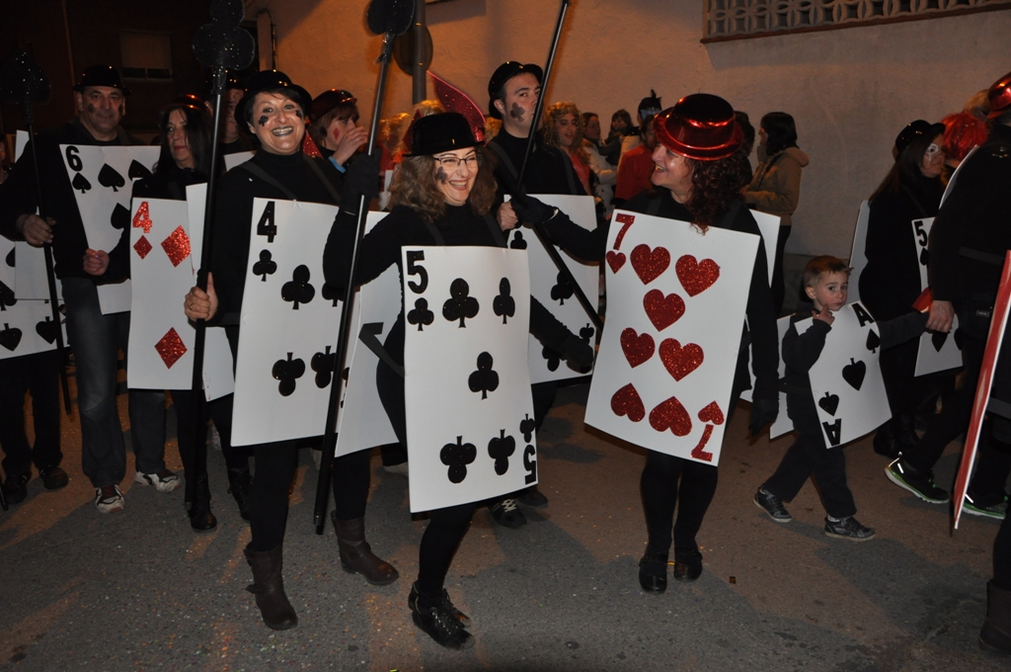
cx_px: 506
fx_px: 883
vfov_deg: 41.6
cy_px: 336
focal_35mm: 32
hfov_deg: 59.6
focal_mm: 21
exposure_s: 1/60
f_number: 3.5
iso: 800
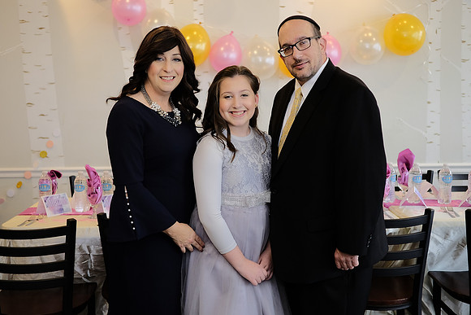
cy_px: 158
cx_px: 236
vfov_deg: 28.1
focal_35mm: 48
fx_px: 628
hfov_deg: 41.1
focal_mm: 32
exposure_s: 1/180
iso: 640
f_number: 1.8
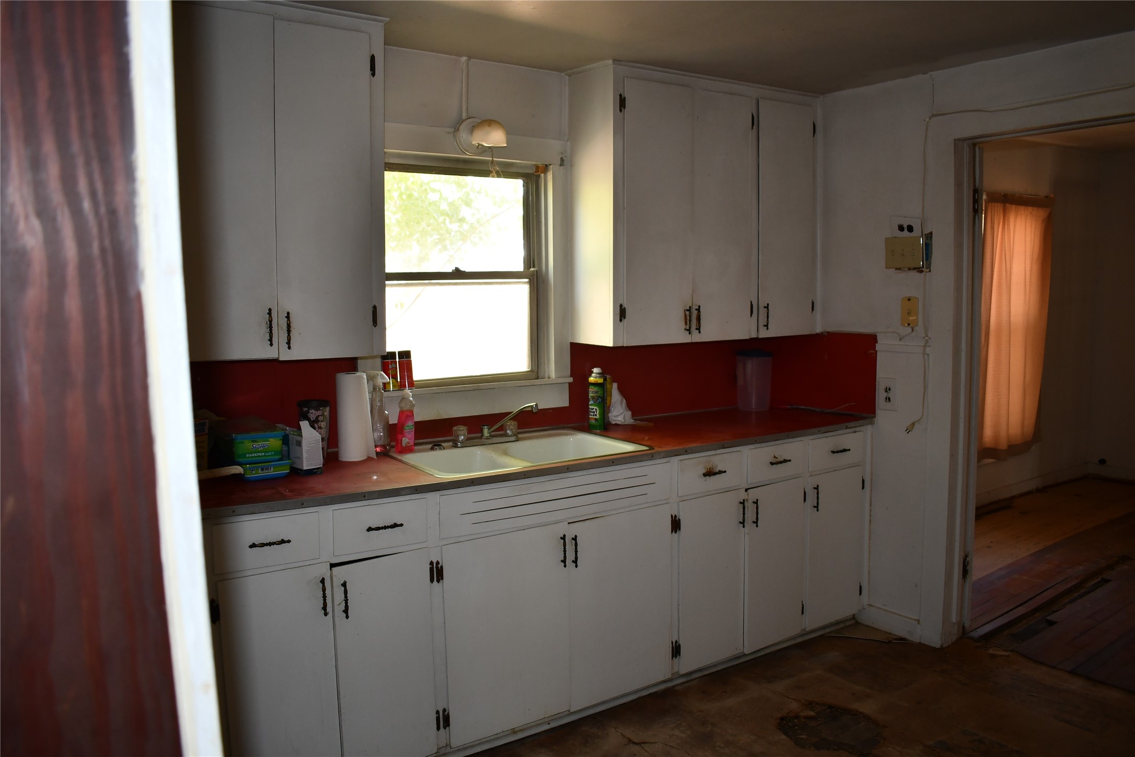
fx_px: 851
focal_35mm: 27
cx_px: 568
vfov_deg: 47.9
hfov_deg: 67.4
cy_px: 378
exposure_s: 1/100
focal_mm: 18
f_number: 3.5
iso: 400
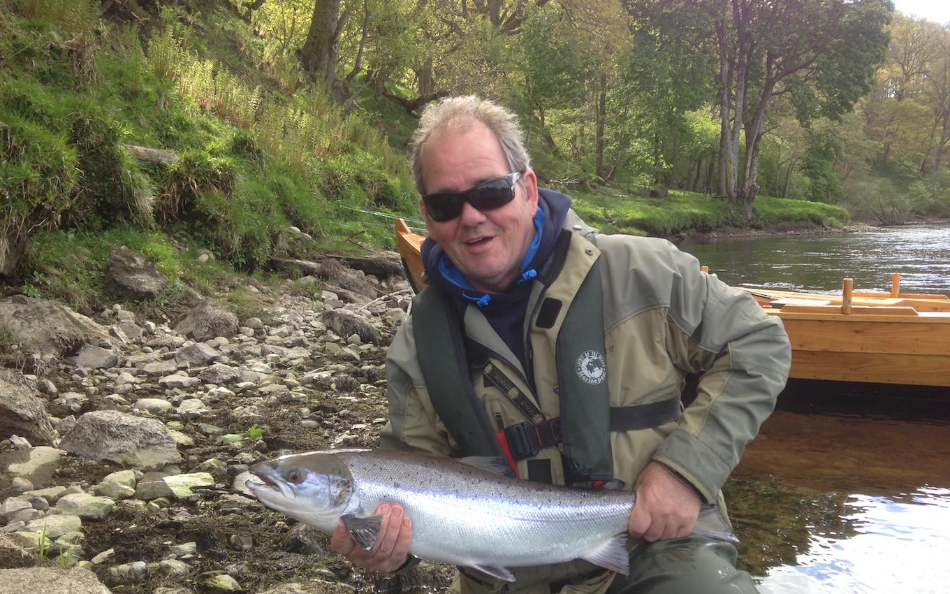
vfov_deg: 35.3
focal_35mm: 36
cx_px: 481
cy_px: 328
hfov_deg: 54.0
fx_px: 932
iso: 50
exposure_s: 1/239
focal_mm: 4.13
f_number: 2.4
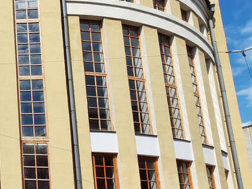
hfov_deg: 35.1
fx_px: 306
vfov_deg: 34.4
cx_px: -52
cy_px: 90
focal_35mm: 42
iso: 50
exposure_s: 1/1200
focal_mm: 1.96
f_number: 2.2
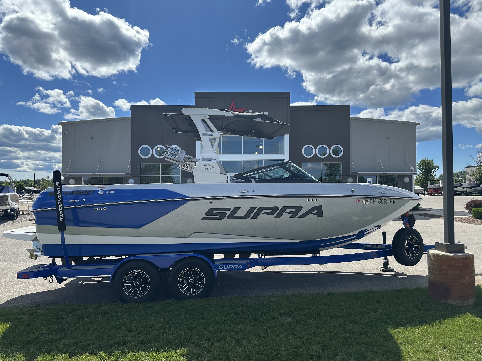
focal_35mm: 24
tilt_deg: +3.2
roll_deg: -0.6
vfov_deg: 56.8
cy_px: 180
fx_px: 334
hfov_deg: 71.6
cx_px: 241
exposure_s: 1/6211
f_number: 1.78
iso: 80
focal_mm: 6.86
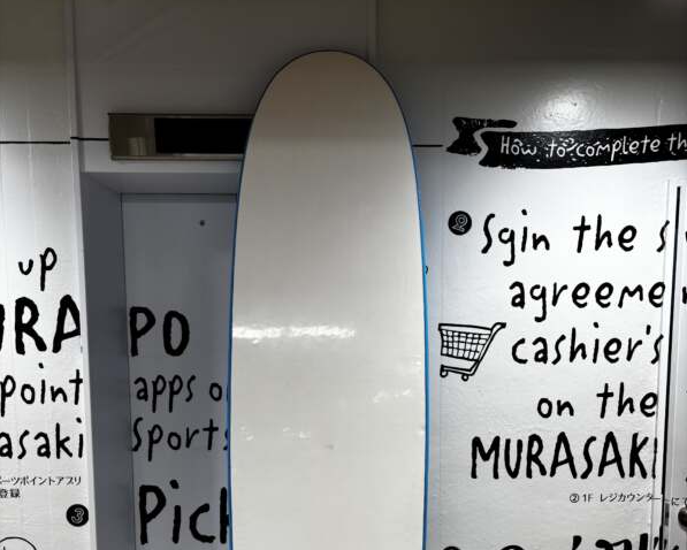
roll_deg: -0.3
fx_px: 692
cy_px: 450
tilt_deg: -6.8
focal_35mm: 34
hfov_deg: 52.8
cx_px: 343
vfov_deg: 41.3
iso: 32
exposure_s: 1/104
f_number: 1.6
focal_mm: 5.96
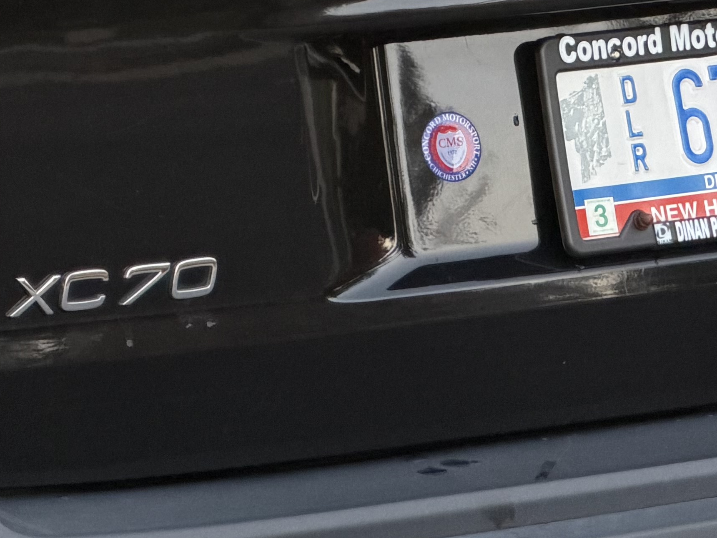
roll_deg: -0.4
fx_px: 6877
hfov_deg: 6.0
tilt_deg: -7.6
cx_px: 431
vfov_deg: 4.5
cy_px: 23
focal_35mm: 332
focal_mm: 16.89
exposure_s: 1/111
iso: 400
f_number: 2.8
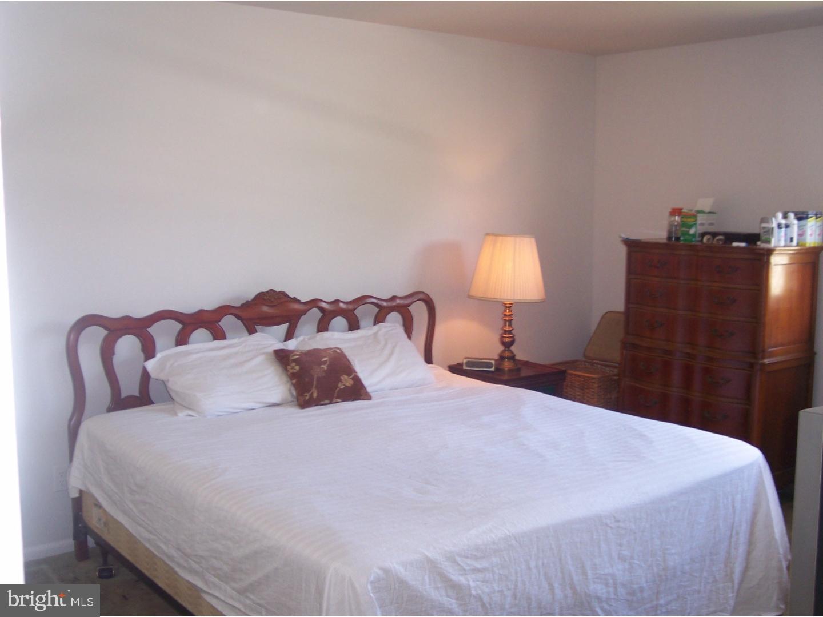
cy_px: 308
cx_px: 412
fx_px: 903
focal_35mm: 38
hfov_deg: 49.0
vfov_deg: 37.7
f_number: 2.8
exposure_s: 1/30
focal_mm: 8
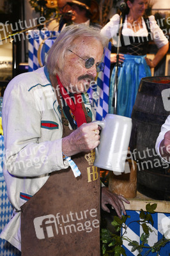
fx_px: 461
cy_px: 128
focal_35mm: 65
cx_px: 85
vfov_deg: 31.0
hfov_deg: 20.9
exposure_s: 1/200
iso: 3200
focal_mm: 65
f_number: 5.6
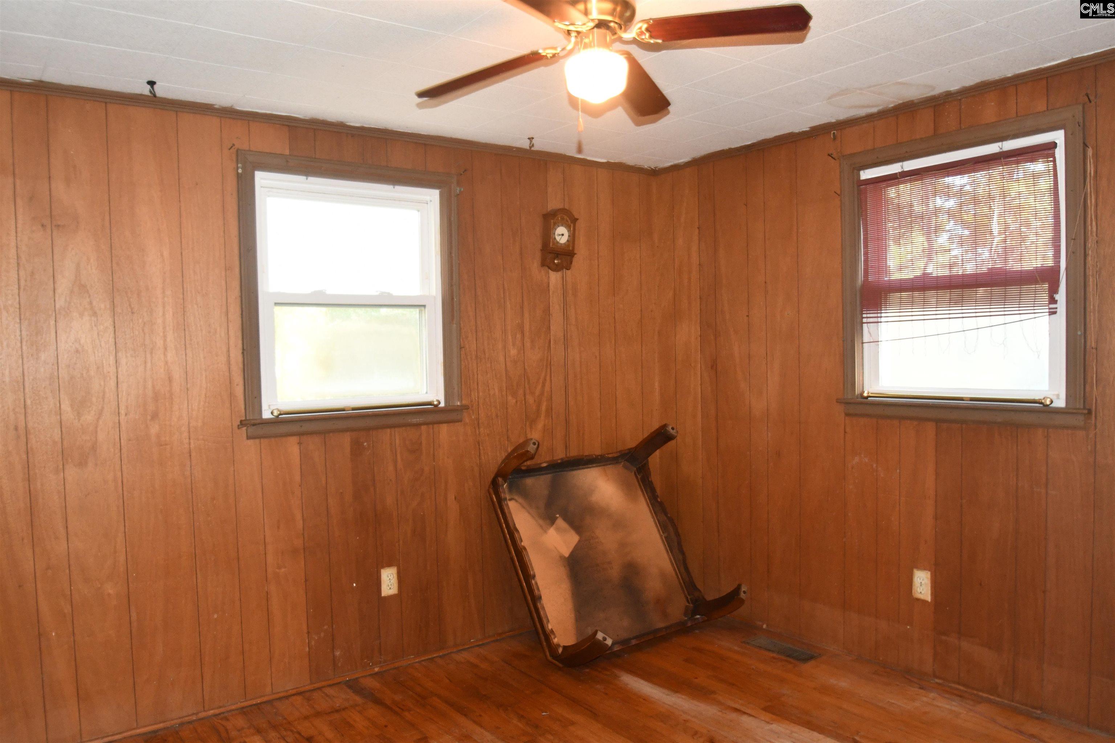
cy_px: 372
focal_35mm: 27
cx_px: 558
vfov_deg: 47.9
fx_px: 836
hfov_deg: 67.4
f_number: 4.2
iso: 1600
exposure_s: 1/60
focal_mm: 18
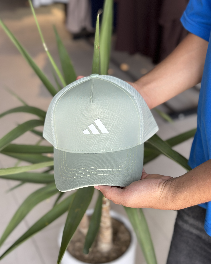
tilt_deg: -33.5
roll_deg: +0.0
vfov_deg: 36.7
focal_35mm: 51
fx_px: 398
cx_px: 105
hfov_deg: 29.7
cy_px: 133
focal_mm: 6.86
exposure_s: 1/284
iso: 80
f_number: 1.78
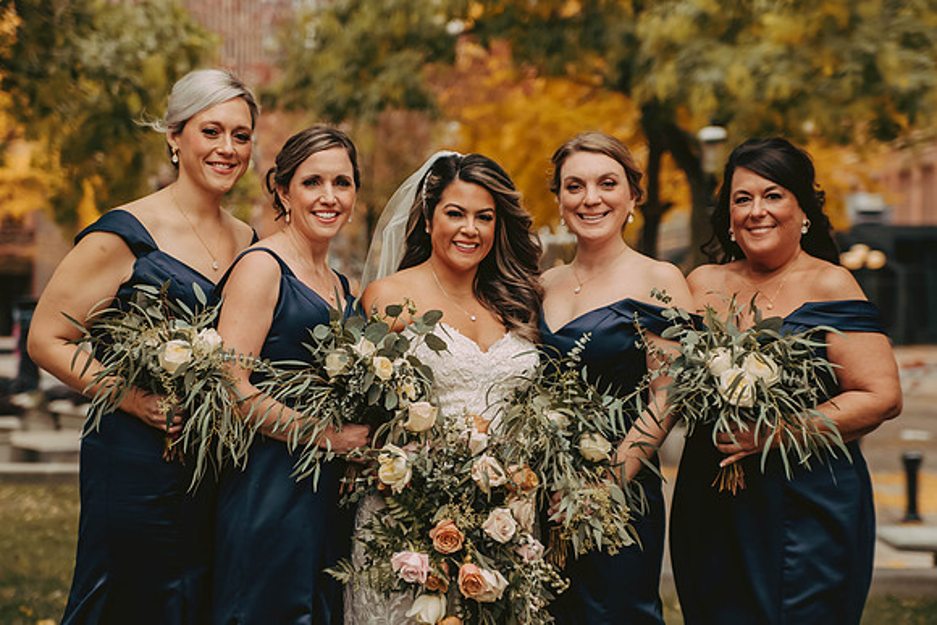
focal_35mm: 93
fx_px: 2419
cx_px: 453
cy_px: 318
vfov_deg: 14.7
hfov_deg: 21.9
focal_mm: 75
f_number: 3.2
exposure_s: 1/1600
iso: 1250
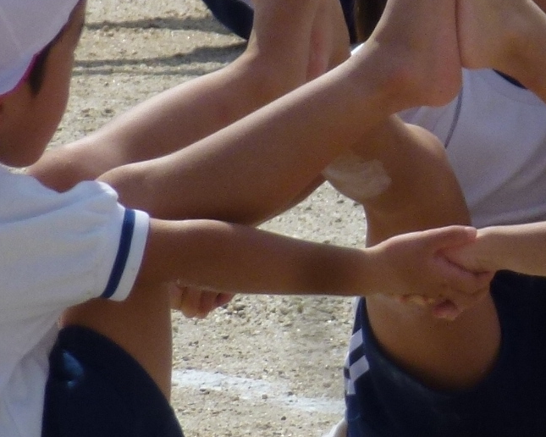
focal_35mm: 1178
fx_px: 19036
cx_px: 500
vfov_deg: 1.3
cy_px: 184
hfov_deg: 1.6
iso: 100
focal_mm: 54.5
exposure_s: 1/1000
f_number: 5.7
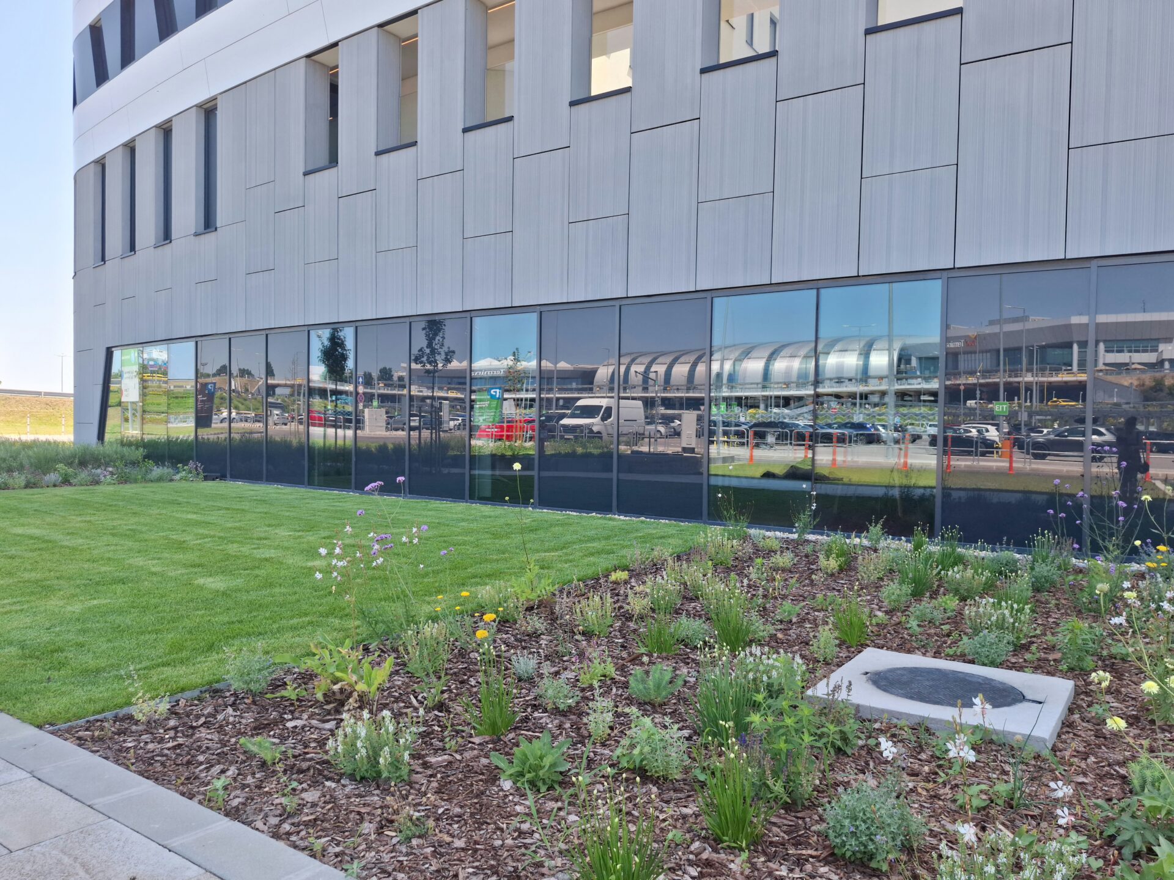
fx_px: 780
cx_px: 587
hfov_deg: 73.9
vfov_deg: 58.9
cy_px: 440
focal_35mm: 23
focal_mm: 5.54
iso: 40
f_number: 1.8
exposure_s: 1/417
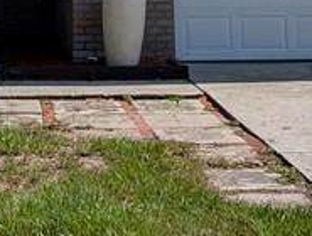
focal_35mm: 132
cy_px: -276
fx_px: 1194
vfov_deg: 10.2
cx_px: 29
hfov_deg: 14.7
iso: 23
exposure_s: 1/1890
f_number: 1.68
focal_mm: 6.9
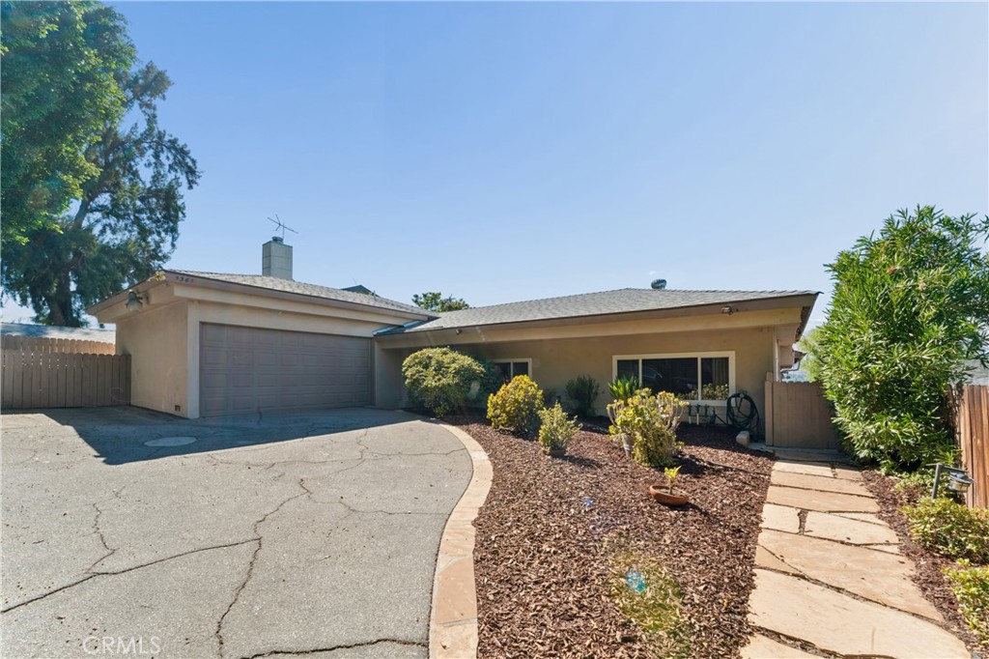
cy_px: 330
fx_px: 384
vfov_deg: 81.2
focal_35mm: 14
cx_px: 494
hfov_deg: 104.3
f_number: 22
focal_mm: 14
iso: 100
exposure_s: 1/6
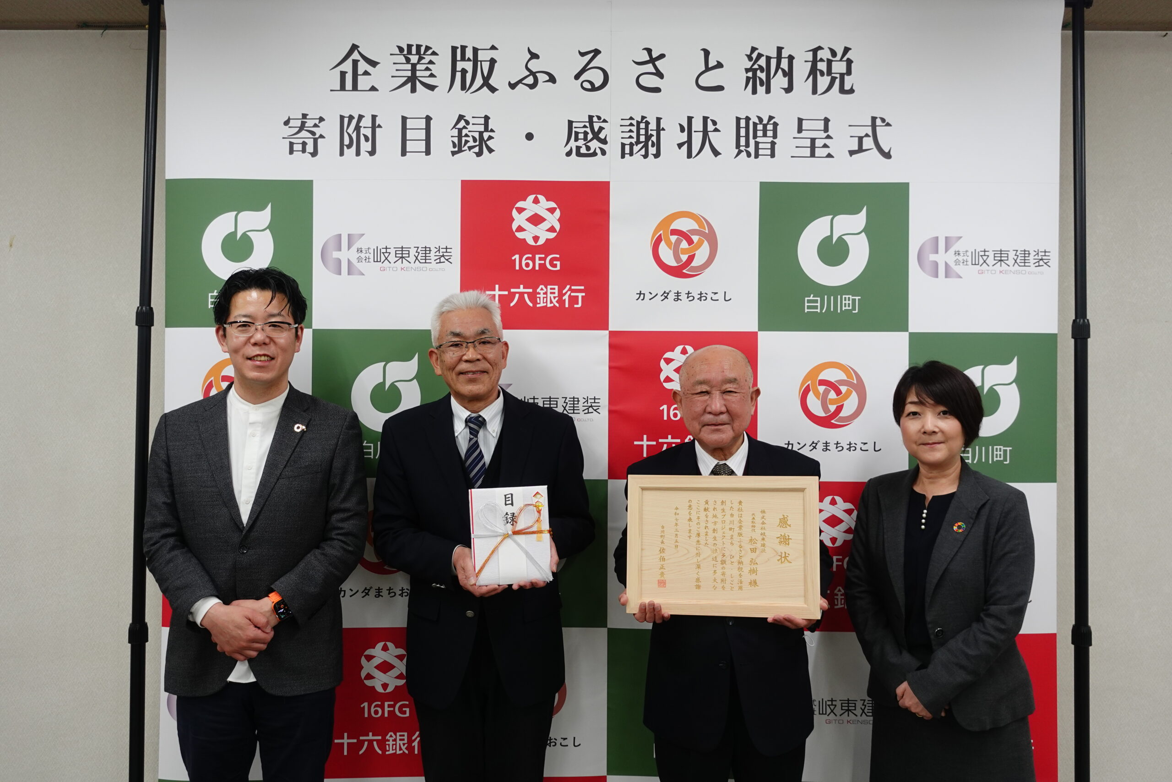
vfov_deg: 42.3
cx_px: 586
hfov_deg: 60.3
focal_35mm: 31
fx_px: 1009
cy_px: 391
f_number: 2.8
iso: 160
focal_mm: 12.15
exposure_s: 1/40
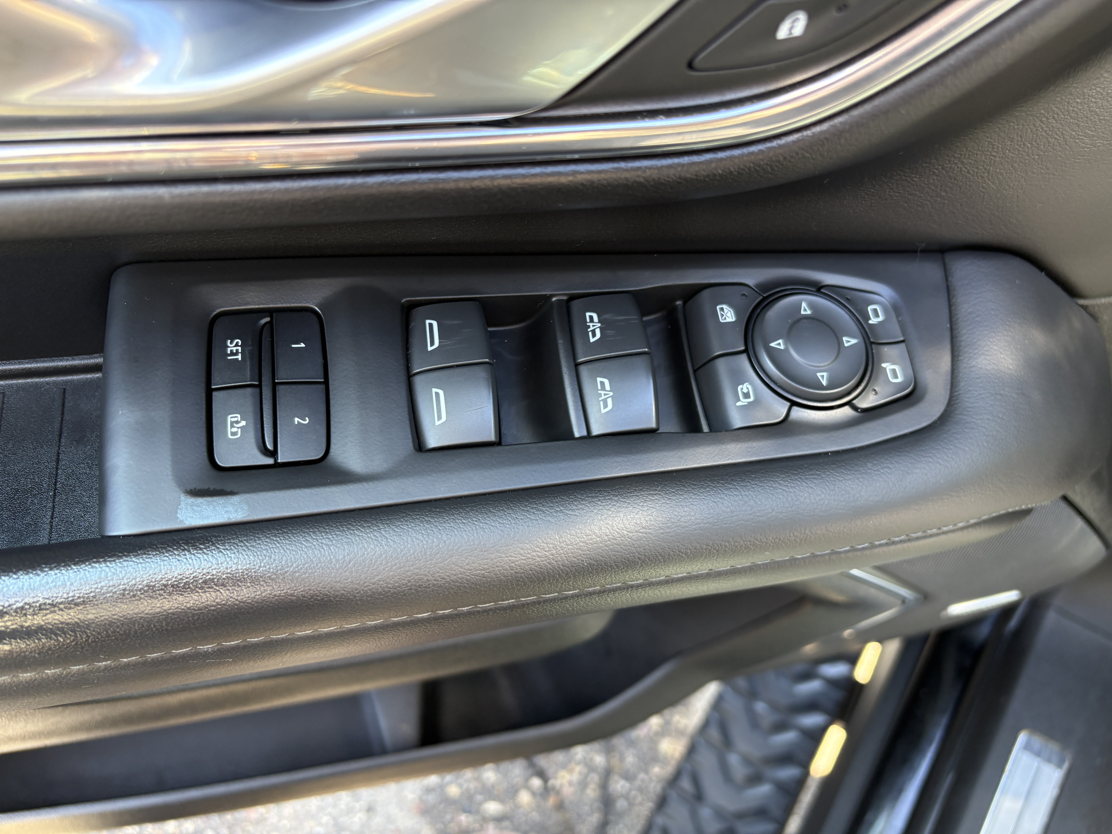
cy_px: 417
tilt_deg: -69.0
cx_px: 556
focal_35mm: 26
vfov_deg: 53.1
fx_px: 835
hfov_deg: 67.3
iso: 125
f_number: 1.6
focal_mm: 5.96
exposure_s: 1/77
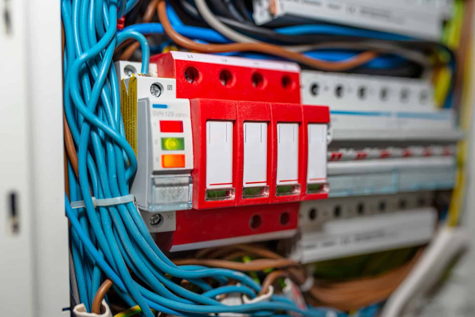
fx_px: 462
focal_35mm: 35
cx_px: 238
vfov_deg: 37.9
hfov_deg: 54.4
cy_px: 158
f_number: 2.8
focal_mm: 35
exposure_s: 1/60
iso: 100
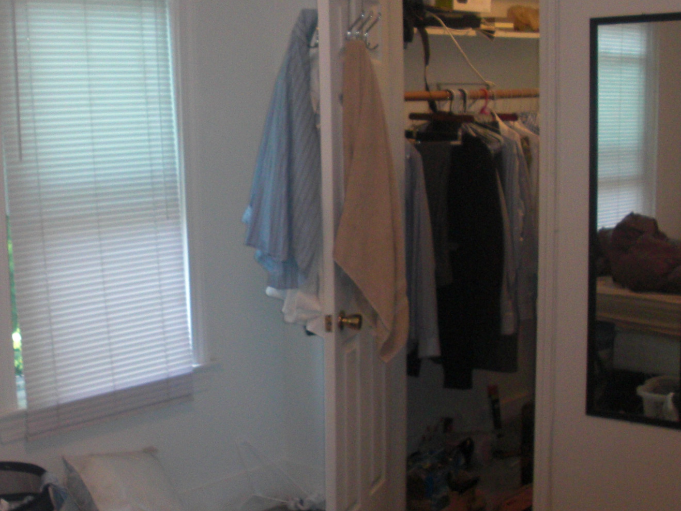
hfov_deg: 30.6
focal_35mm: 63
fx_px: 1239
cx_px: 239
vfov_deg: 23.3
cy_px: 281
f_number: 2.8
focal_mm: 6.3
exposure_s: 1/60
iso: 200
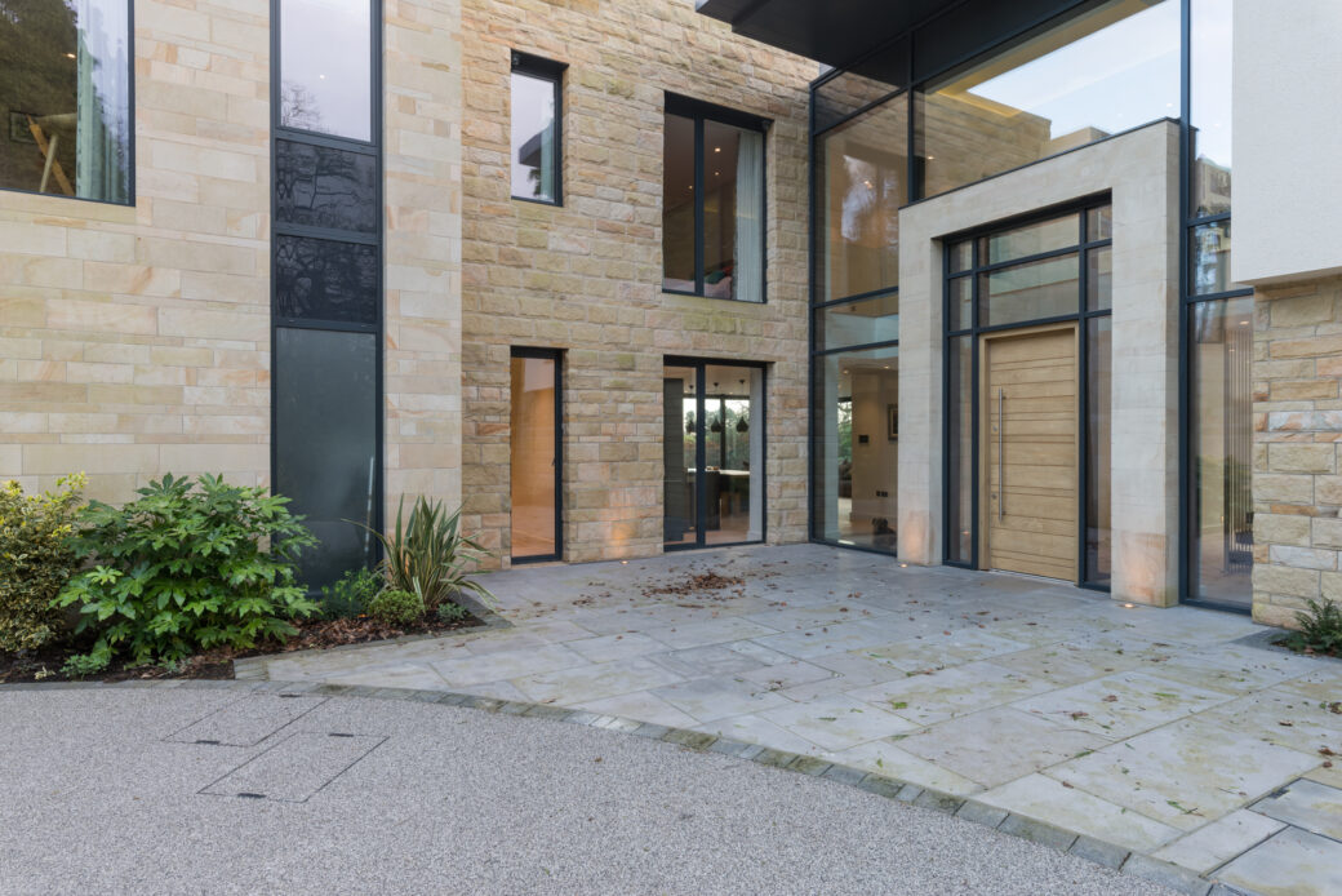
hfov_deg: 84.0
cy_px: 448
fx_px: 746
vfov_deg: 62.0
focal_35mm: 20
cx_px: 671
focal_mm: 20
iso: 100
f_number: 11
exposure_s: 1/13
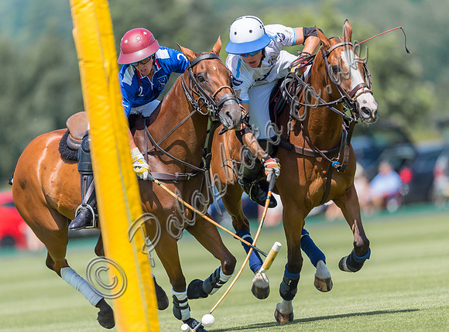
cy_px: 162
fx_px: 7132
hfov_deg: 3.6
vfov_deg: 2.7
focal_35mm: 553
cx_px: 255
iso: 320
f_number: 4
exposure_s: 1/4000
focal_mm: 500
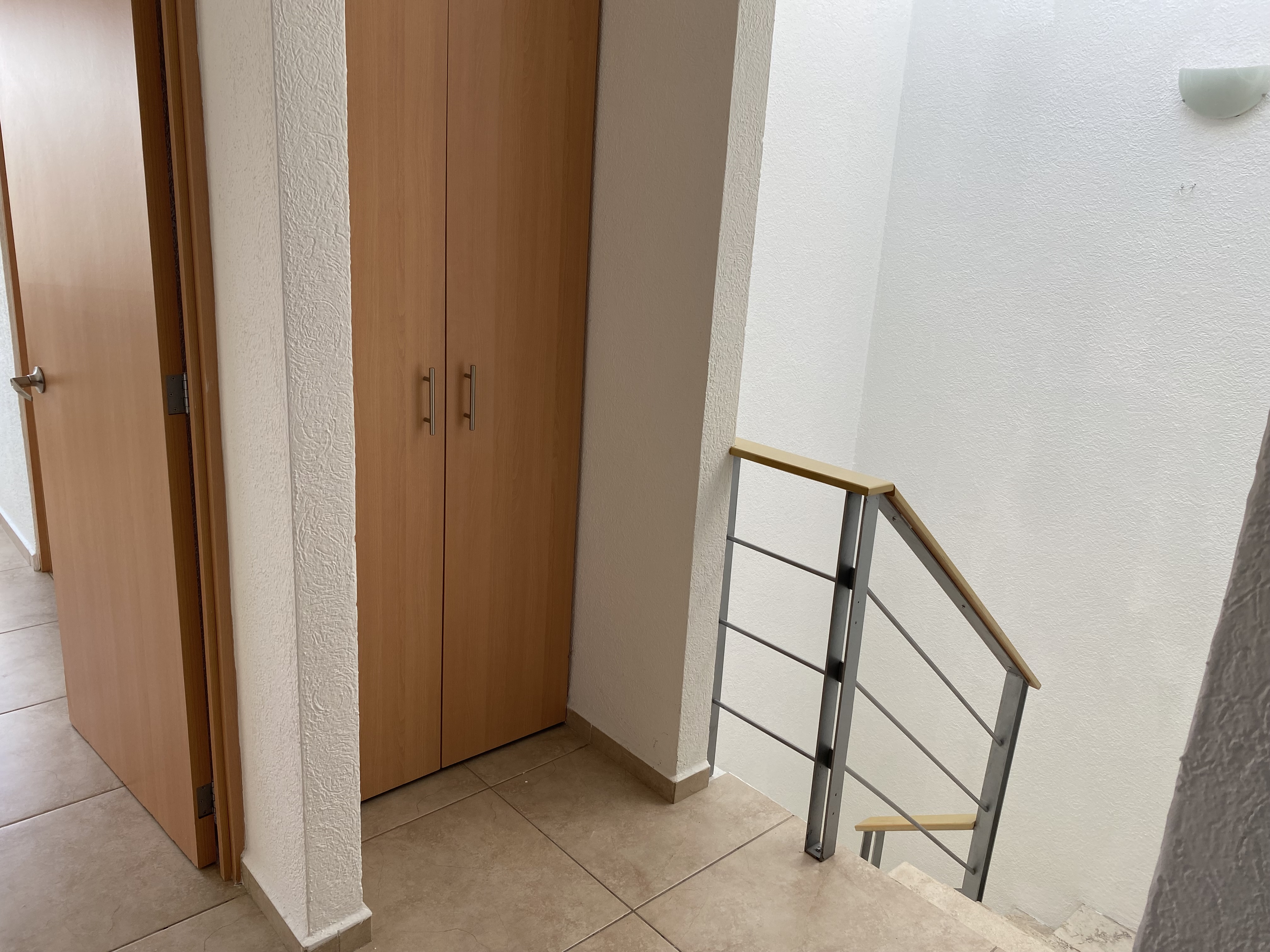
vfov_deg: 53.1
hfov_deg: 67.3
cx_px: 635
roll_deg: -3.3
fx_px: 954
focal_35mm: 26
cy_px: 476
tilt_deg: -15.5
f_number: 1.8
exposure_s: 1/177
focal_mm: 4.25
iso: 32
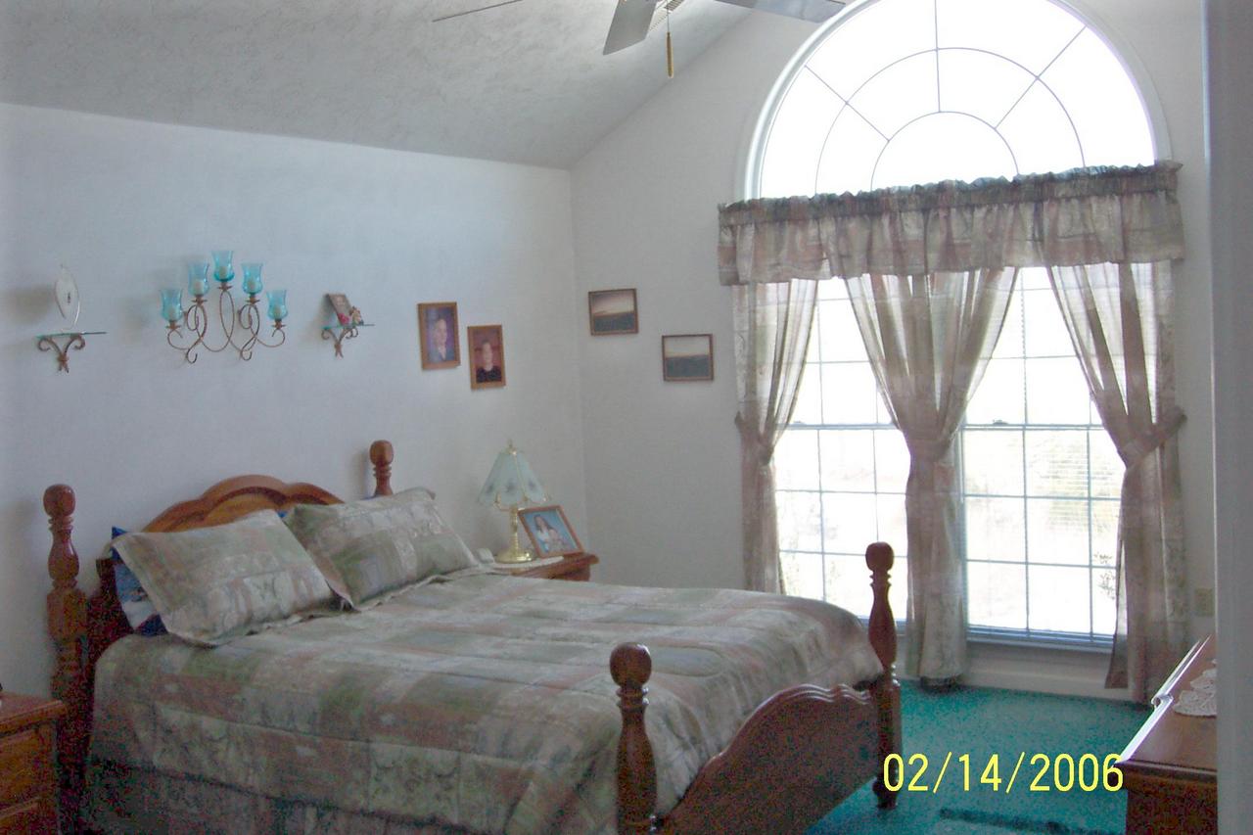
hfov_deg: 50.7
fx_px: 1322
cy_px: 418
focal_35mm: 38
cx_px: 626
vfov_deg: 35.0
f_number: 2.8
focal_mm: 8
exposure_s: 1/125
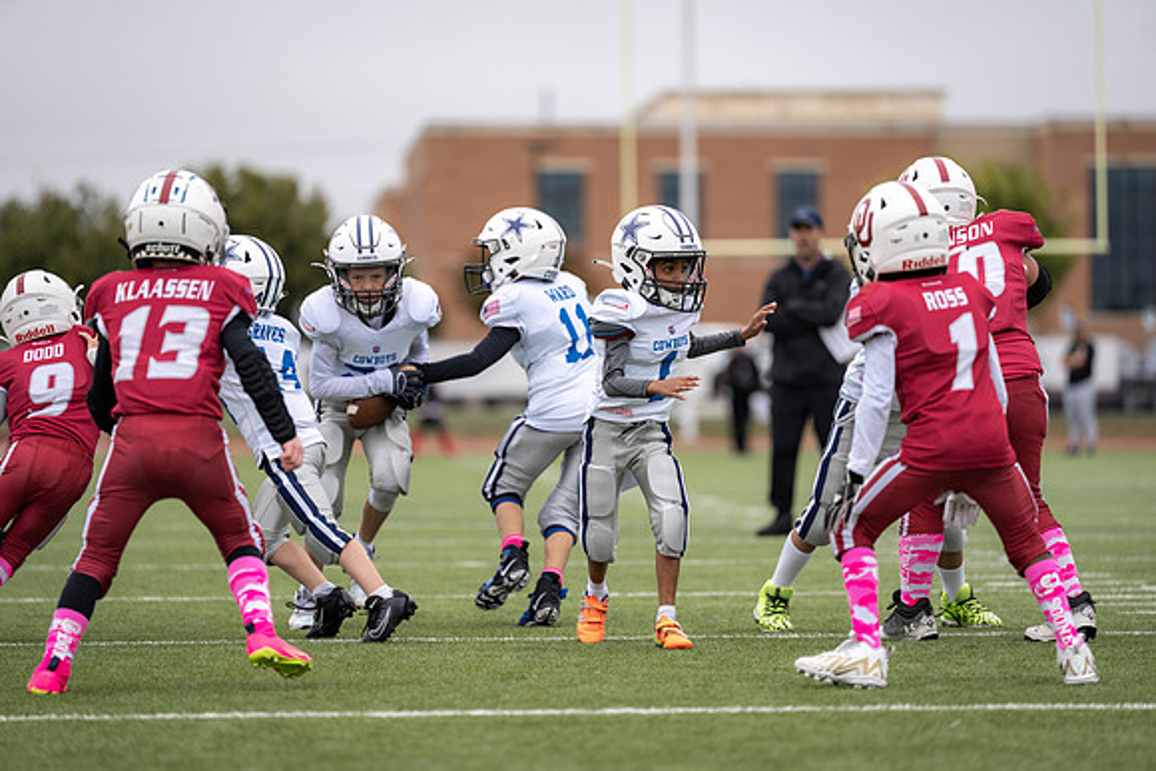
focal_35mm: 200
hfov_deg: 10.3
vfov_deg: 6.9
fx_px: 6423
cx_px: 578
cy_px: 386
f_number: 2.8
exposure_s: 1/1250
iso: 200
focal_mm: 200
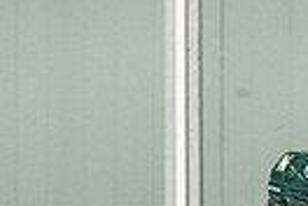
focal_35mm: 1154
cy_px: 372
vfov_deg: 1.2
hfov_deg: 1.8
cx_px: 316
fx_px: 9872
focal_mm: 180
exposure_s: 1/800
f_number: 2.8
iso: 3200
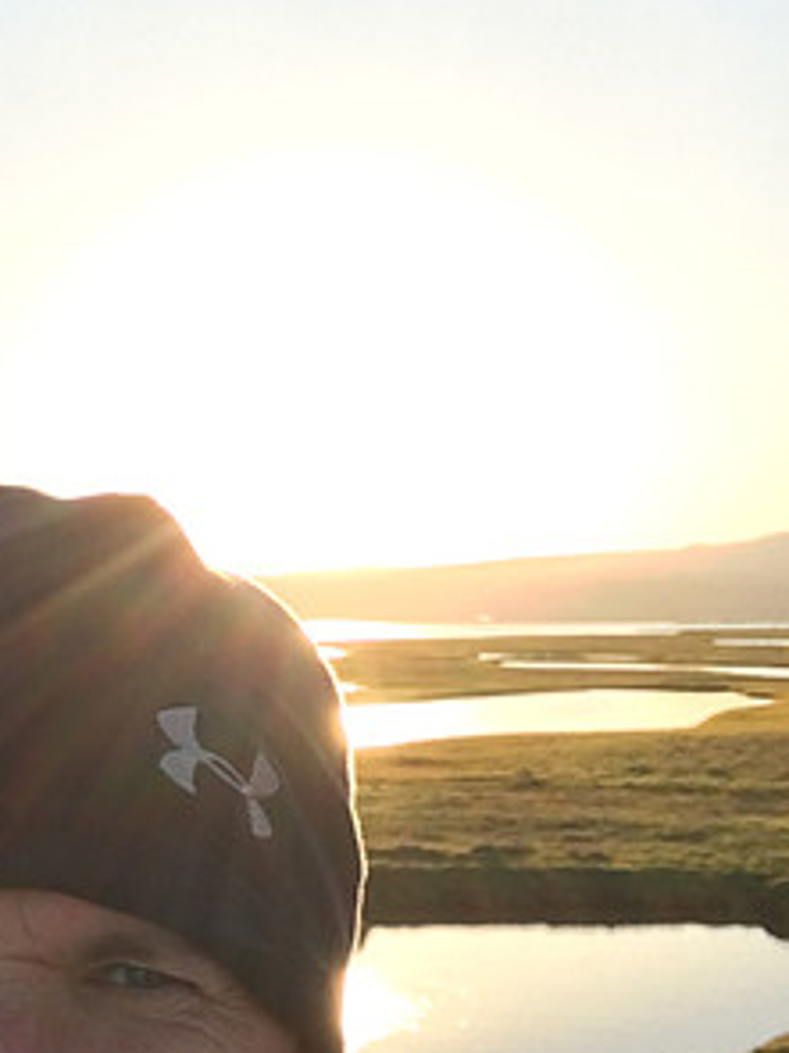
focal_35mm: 61
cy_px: 853
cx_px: 37
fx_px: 1855
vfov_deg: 30.9
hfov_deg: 23.2
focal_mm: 2.65
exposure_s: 1/373
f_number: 2.2
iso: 32
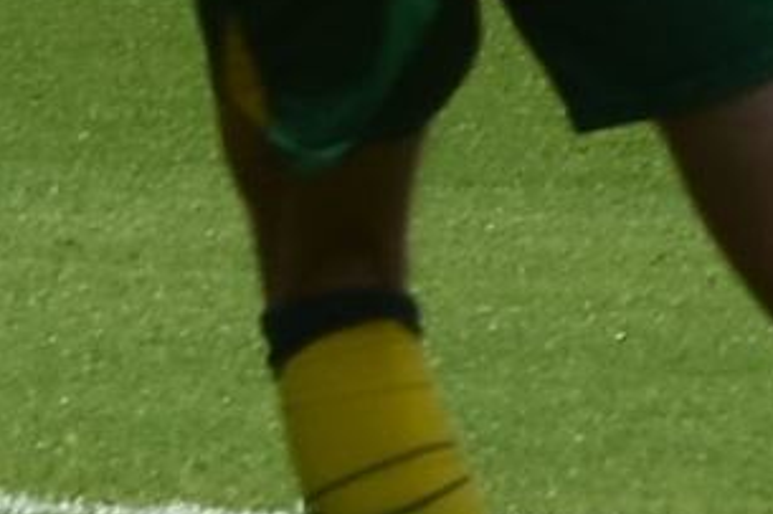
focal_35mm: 662
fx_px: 14206
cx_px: 2086
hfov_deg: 3.1
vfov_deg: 2.1
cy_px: -360
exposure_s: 1/1000
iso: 110
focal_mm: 70
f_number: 4
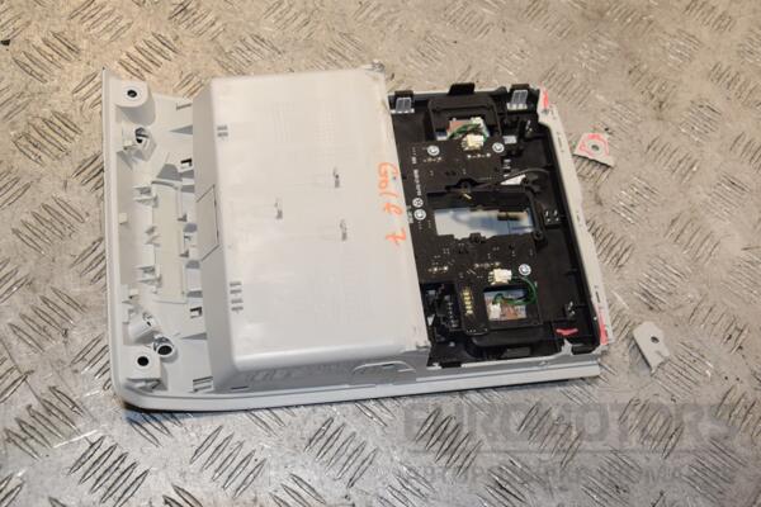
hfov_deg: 41.1
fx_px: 1015
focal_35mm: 48
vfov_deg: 28.1
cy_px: 254
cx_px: 380
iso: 800
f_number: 7.1
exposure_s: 1/200
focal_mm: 32
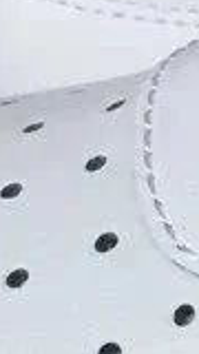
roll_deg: -2.5
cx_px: 811
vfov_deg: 11.2
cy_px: 377
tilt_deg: -32.5
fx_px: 1782
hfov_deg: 5.5
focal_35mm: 190
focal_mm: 3.3
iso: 25
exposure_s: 1/120
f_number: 2.4
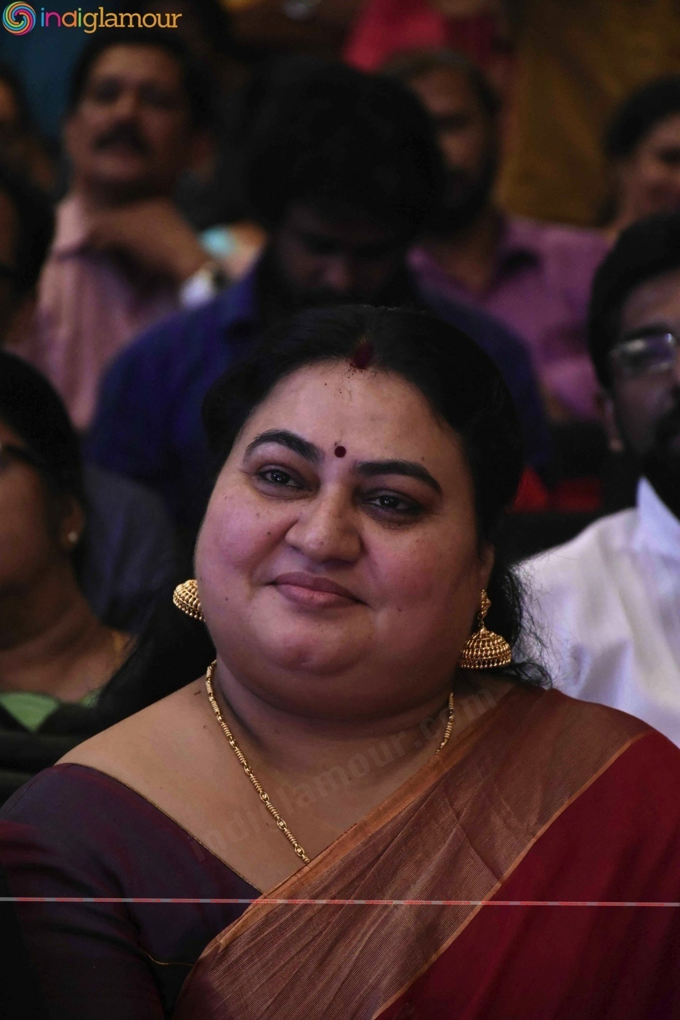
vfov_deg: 9.8
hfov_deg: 6.5
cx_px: 340
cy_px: 510
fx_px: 5950
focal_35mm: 210
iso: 8000
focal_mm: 140
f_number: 5.6
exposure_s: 1/100
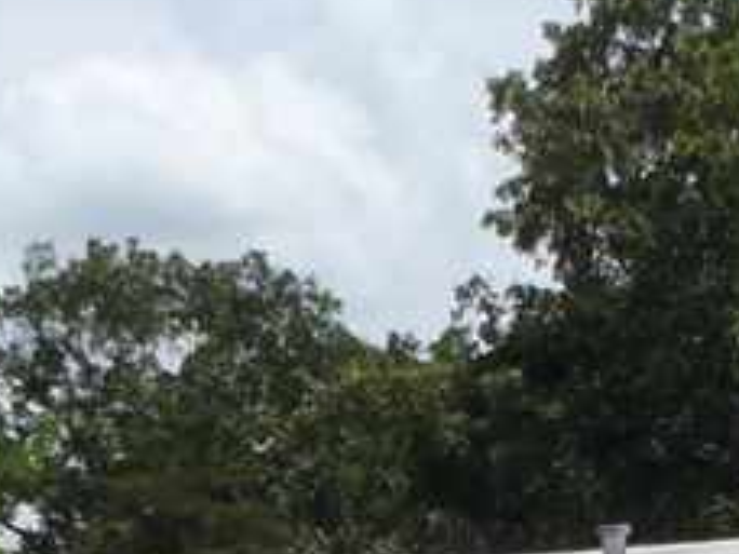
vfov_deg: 9.1
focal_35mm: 157
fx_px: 3352
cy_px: 985
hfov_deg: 12.5
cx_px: 574
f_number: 11
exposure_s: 1/125
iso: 80
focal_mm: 5
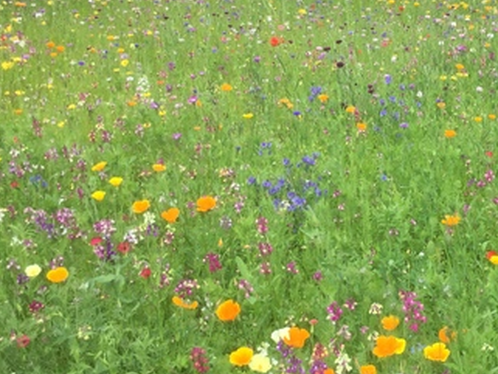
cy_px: 157
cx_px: 433
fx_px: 835
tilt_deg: -15.9
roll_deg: +1.3
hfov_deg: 31.9
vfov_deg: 25.2
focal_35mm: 58
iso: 25
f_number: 2.4
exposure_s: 1/566
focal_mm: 3.3
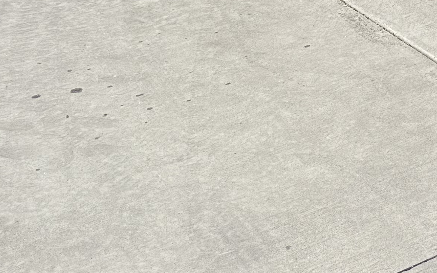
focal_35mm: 123
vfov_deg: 9.6
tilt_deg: -10.9
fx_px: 1465
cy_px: -343
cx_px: 727
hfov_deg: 15.2
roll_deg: -3.3
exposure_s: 1/5714
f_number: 1.78
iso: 80
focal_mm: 6.76
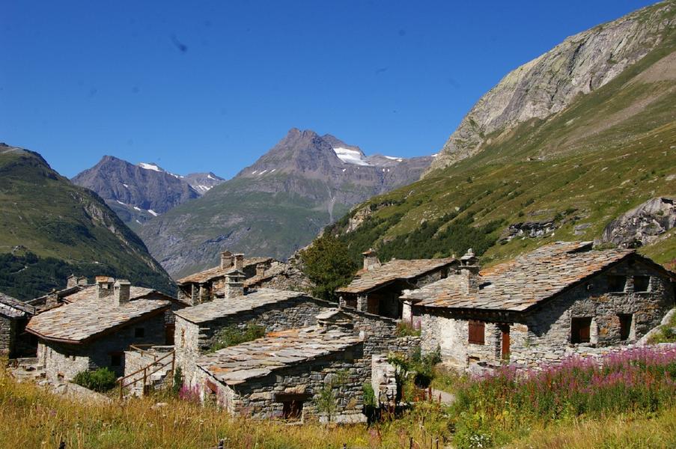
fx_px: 732
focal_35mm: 39
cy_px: 224
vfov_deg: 34.1
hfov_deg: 49.6
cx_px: 338
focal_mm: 26
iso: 200
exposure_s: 1/250
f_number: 13
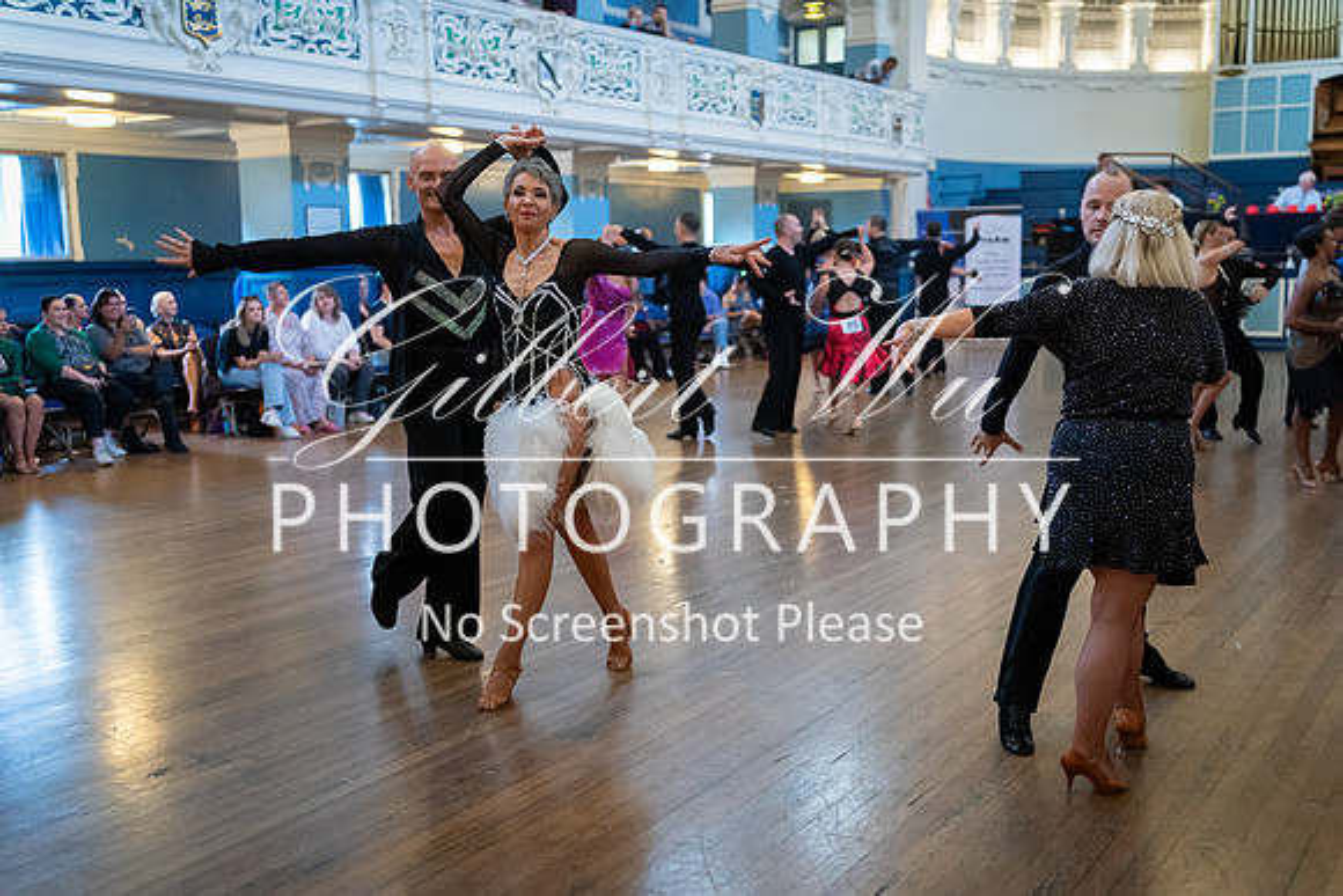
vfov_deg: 36.9
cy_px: 448
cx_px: 672
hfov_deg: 53.1
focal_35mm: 36
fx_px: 1343
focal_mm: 36
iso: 6400
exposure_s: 1/500
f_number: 2
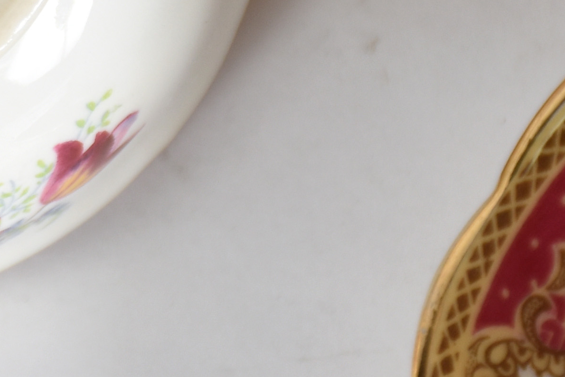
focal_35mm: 499
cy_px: -154
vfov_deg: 2.8
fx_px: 7833
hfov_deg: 4.1
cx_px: -218
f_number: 6.3
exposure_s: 1/60
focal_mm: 66
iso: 200
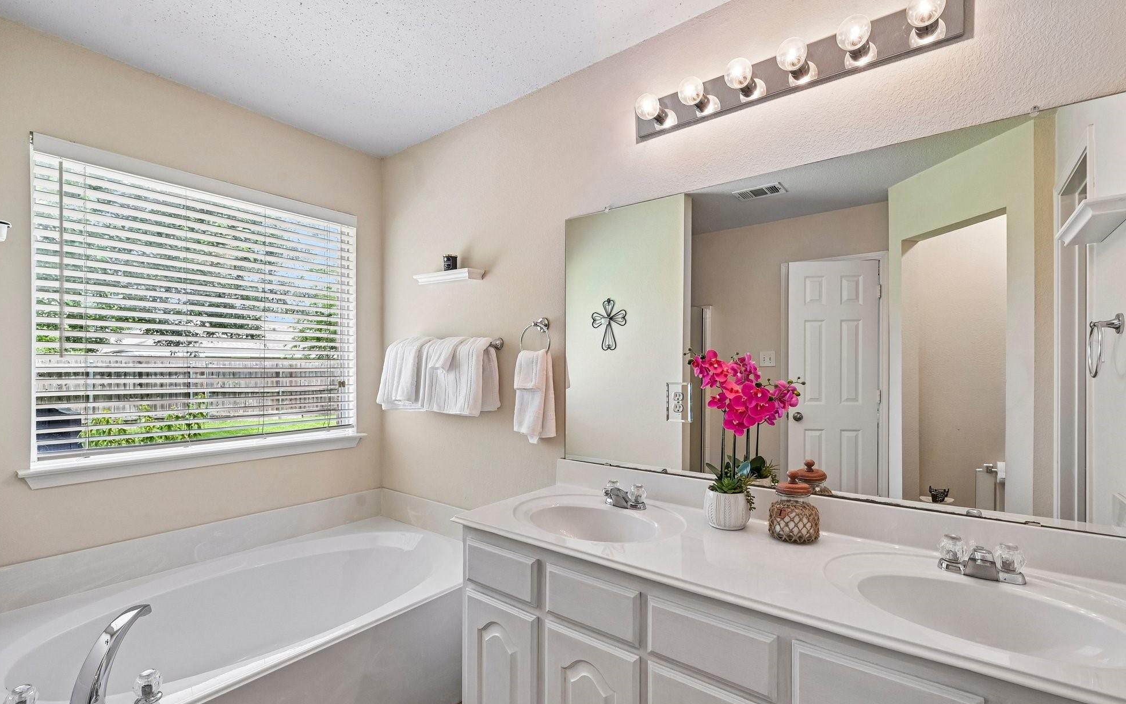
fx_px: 491
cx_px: 574
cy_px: 365
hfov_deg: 97.8
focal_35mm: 16
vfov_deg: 71.2
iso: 400
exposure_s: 1/50
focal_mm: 15
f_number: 8
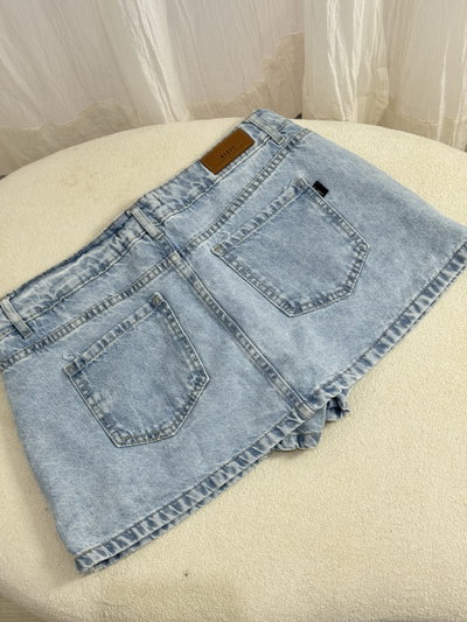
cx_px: 234
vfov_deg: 39.6
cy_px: 311
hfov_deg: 30.3
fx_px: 863
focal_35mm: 48
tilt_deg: -68.4
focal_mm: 6.76
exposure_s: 1/100
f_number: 1.78
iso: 64
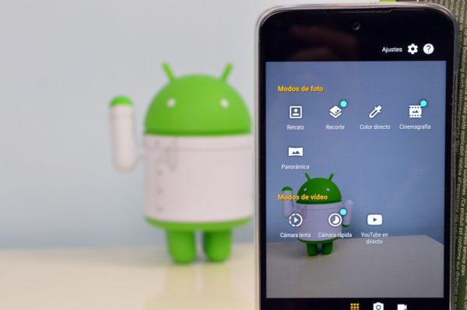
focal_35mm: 75
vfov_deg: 18.2
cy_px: 155
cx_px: 234
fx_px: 972
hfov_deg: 27.0
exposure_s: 1/30
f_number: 10
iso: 1600
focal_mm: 50
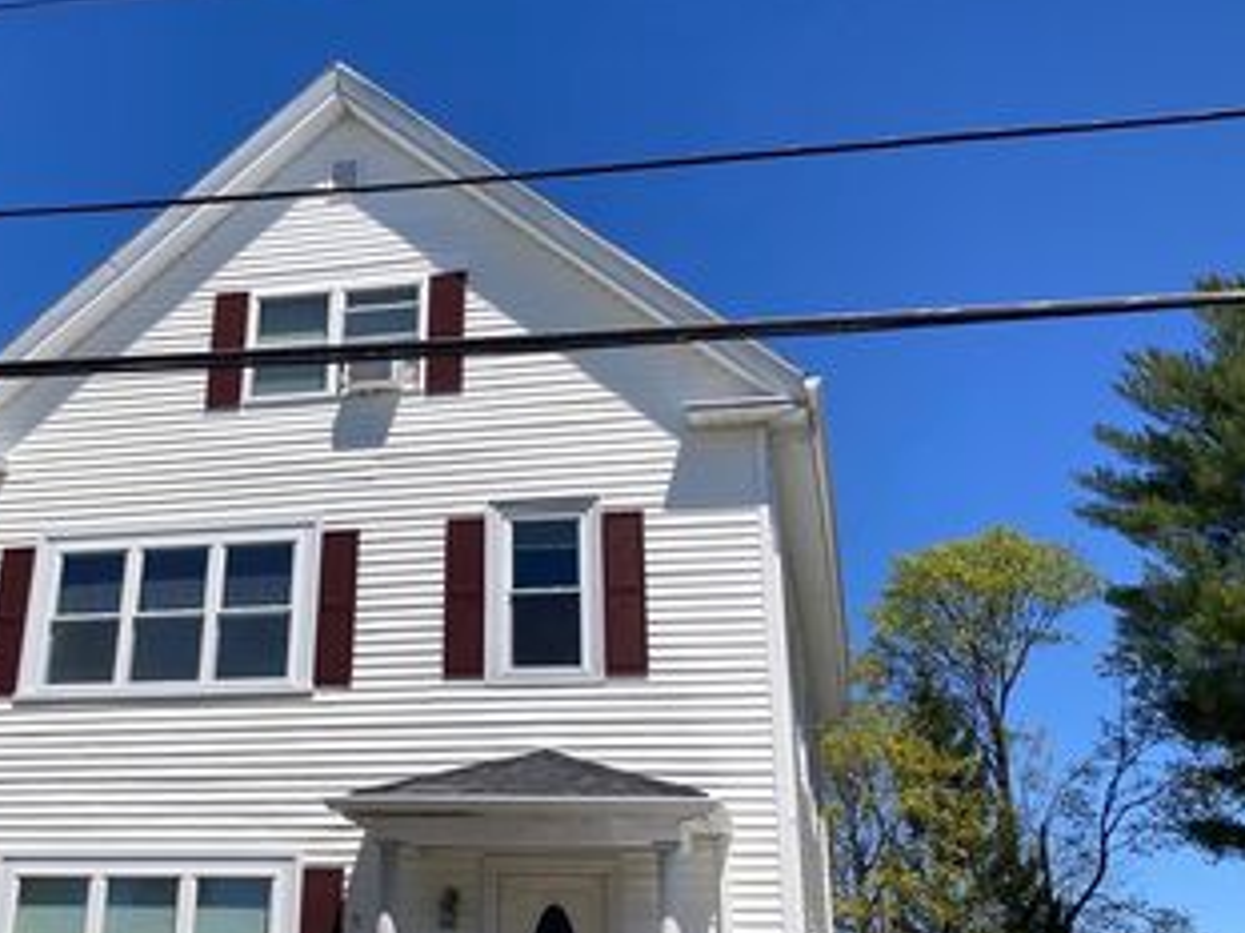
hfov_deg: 41.3
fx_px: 1618
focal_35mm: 45
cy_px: 402
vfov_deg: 32.1
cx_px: 364
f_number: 1.8
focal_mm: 3.99
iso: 20
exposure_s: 1/3040
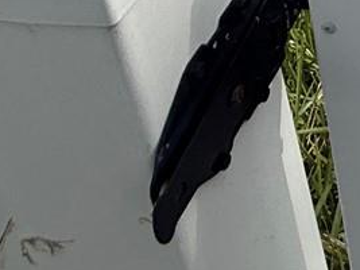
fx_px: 873
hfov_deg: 17.1
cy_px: -513
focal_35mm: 84
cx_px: 720
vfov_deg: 11.4
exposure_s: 1/2024
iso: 50
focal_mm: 2.22
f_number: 2.2
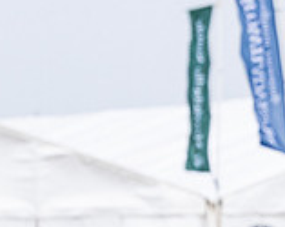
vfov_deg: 2.2
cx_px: -81
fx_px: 6028
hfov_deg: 2.7
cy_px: 320
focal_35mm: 716
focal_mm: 110
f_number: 4
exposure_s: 1/2000
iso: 800
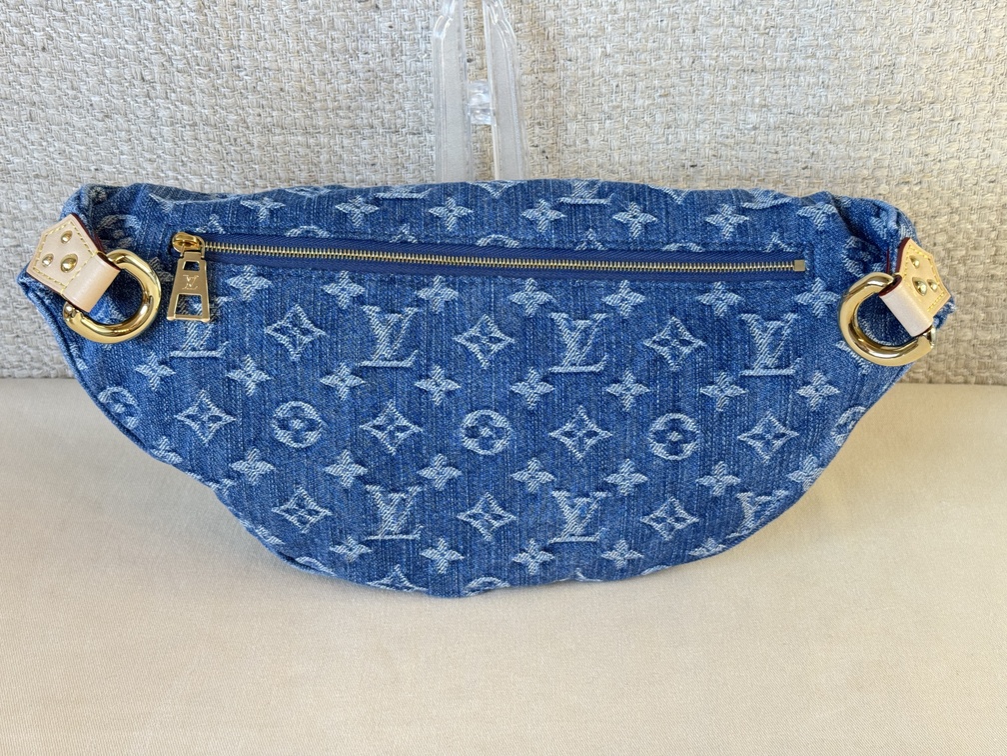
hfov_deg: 39.7
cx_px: 504
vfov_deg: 30.3
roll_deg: +0.1
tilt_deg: -30.1
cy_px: 378
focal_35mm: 48
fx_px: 1396
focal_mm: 6.76
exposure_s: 1/50
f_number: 1.78
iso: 64
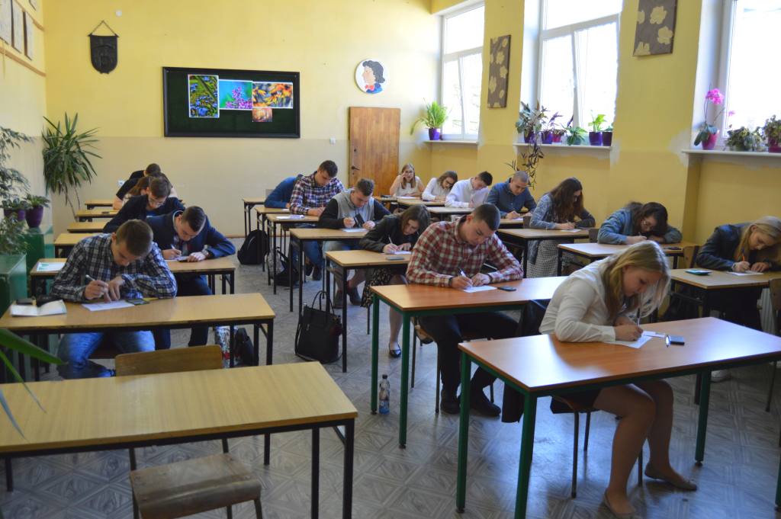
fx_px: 715
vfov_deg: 39.9
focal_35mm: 33
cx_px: 390
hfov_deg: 57.3
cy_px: 260
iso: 400
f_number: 4
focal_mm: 22
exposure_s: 1/60
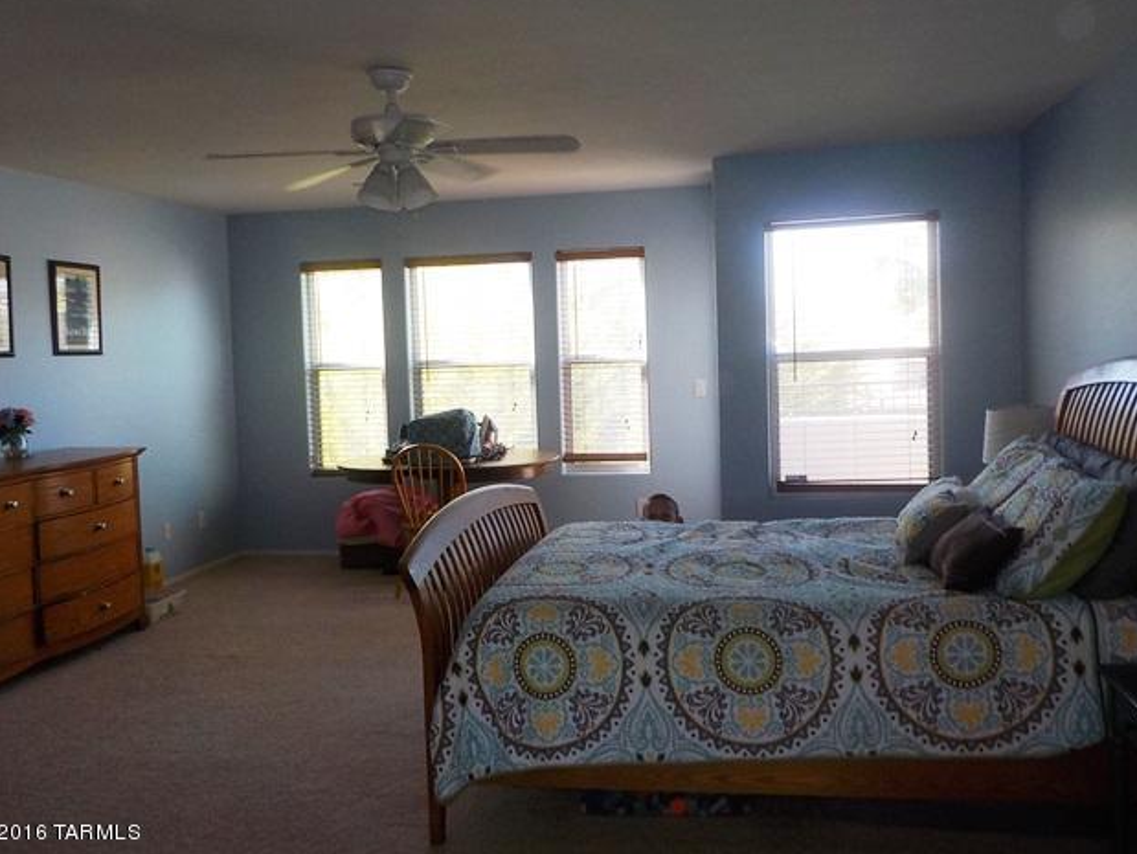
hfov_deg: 58.3
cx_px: 557
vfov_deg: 45.5
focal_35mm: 31
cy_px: 428
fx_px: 1019
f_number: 3.3
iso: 125
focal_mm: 4.1
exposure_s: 1/60
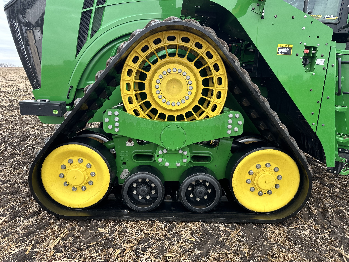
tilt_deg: -13.8
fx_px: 242
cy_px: 131
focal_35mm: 24
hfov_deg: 71.6
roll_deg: -0.3
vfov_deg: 56.8
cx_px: 174
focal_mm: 6.86
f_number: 1.78
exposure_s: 1/203
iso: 64
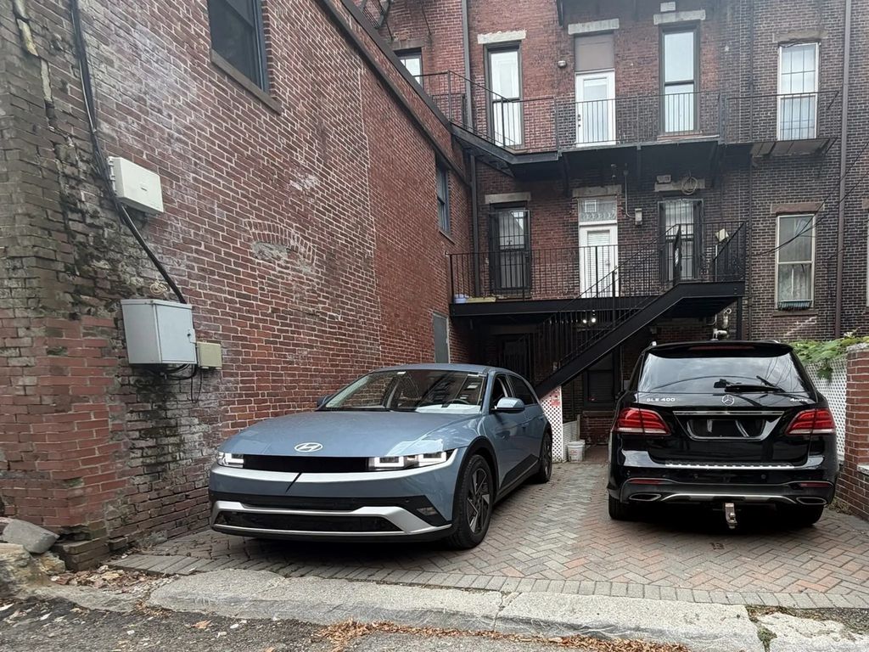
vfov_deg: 85.7
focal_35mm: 14
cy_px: 326
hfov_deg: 102.1
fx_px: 351
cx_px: 434
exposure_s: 1/189
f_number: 2.2
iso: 40
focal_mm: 2.22
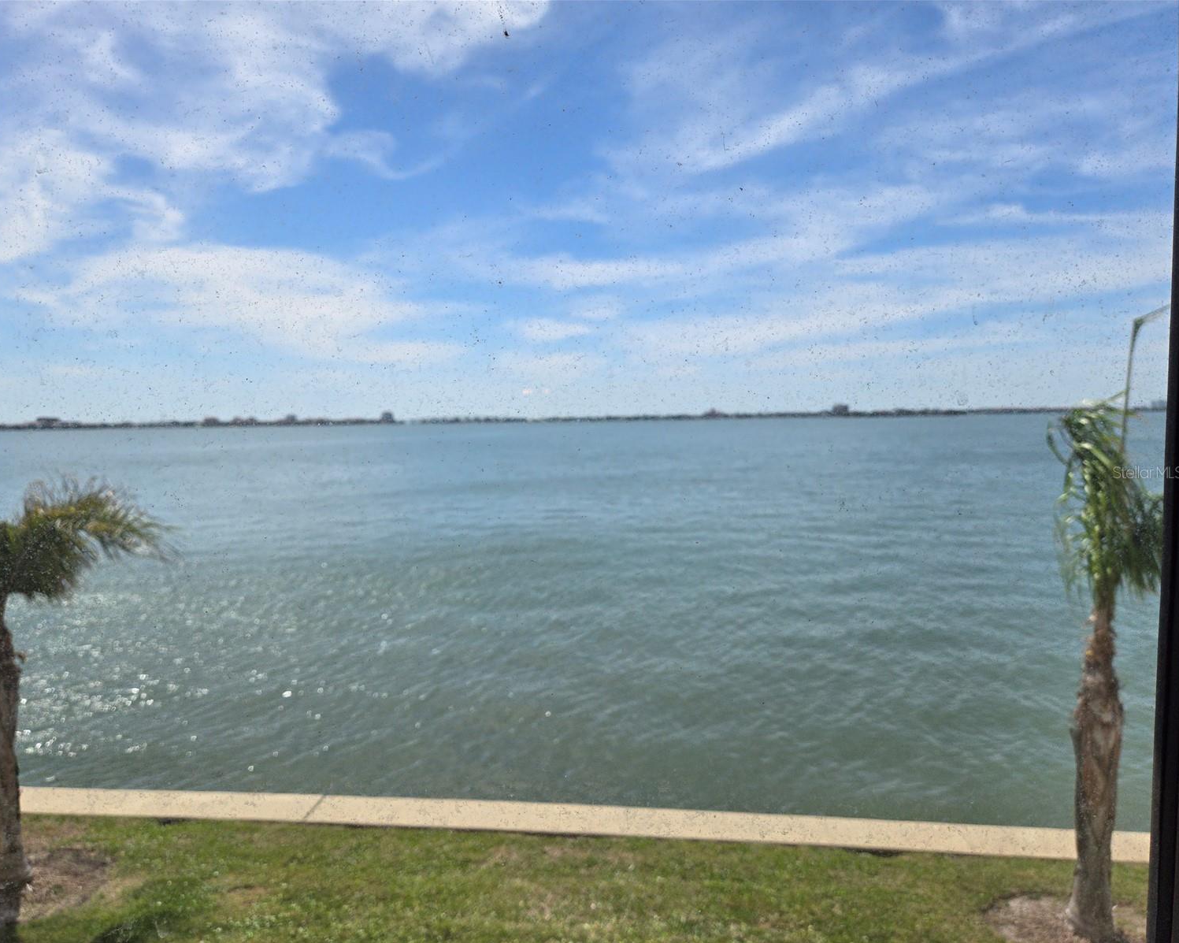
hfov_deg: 70.2
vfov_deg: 58.8
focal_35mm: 24
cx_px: 557
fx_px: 837
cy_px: 472
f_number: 1.8
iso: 25
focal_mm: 5.4
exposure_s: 1/2105
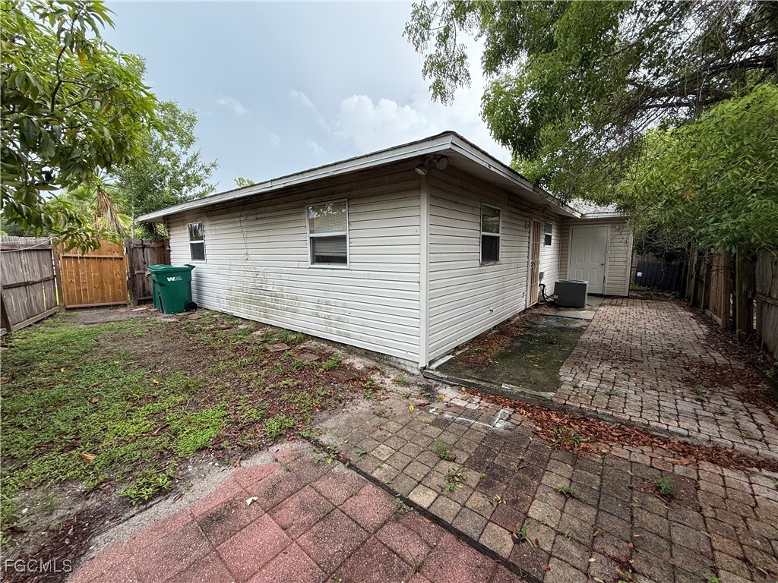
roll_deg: +0.1
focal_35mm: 14
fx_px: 315
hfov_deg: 102.1
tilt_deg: -5.6
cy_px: 292
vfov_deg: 85.7
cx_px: 389
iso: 64
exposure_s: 1/101
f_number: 2.2
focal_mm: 2.22
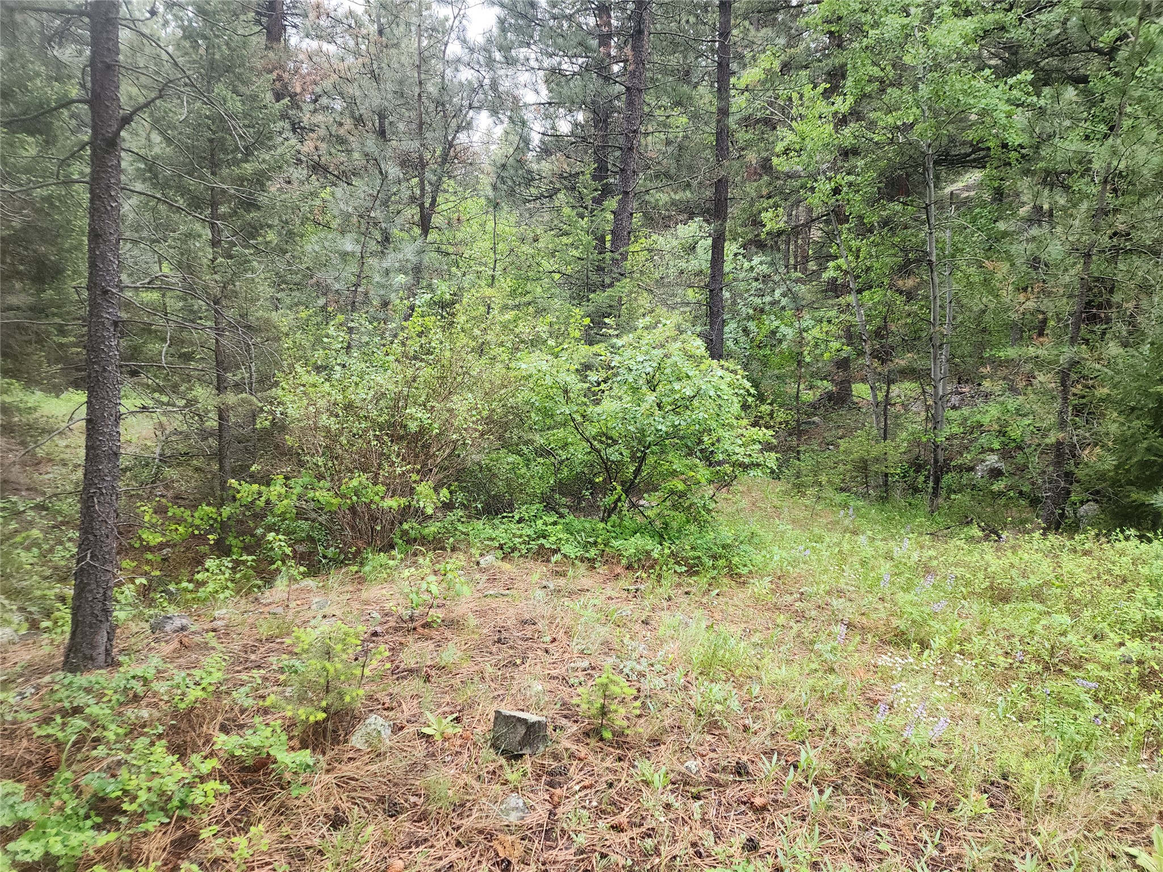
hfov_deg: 73.9
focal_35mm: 23
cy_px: 436
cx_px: 582
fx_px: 773
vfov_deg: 58.9
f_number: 1.8
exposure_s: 1/120
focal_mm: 6.4
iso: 200
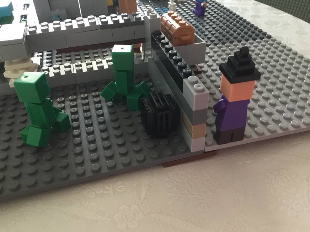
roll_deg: +0.5
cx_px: 155
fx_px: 287
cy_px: 119
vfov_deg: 44.2
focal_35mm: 32
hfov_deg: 56.8
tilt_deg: -37.3
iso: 200
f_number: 2.4
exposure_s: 1/17
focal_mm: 3.3
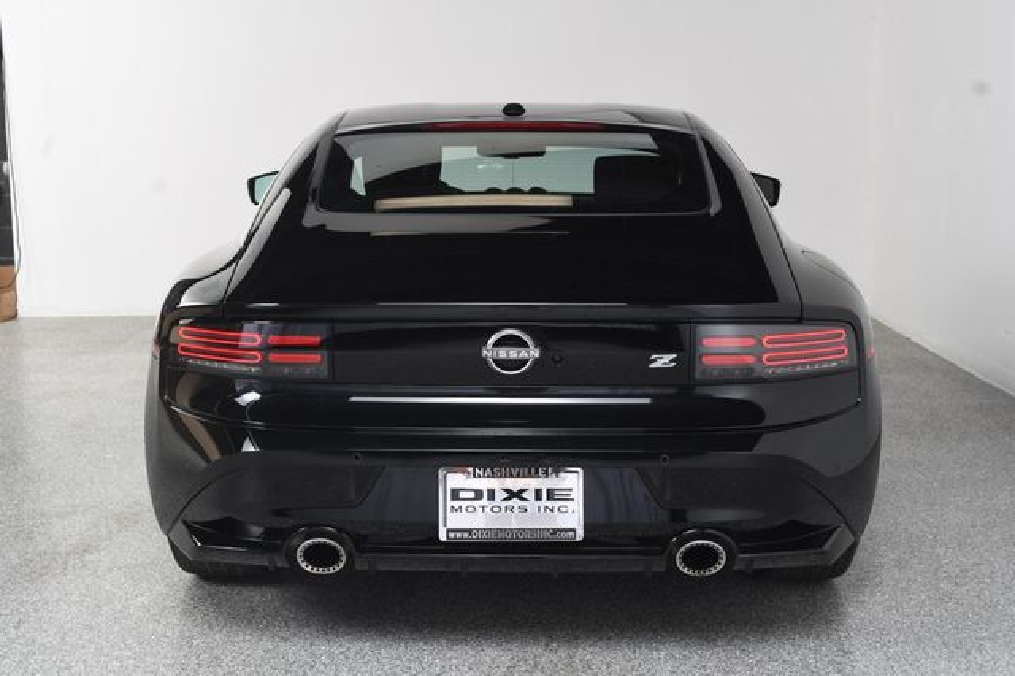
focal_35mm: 45
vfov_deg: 29.8
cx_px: 508
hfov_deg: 43.6
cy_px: 338
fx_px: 1268
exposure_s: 1/160
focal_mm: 30
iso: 100
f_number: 7.1
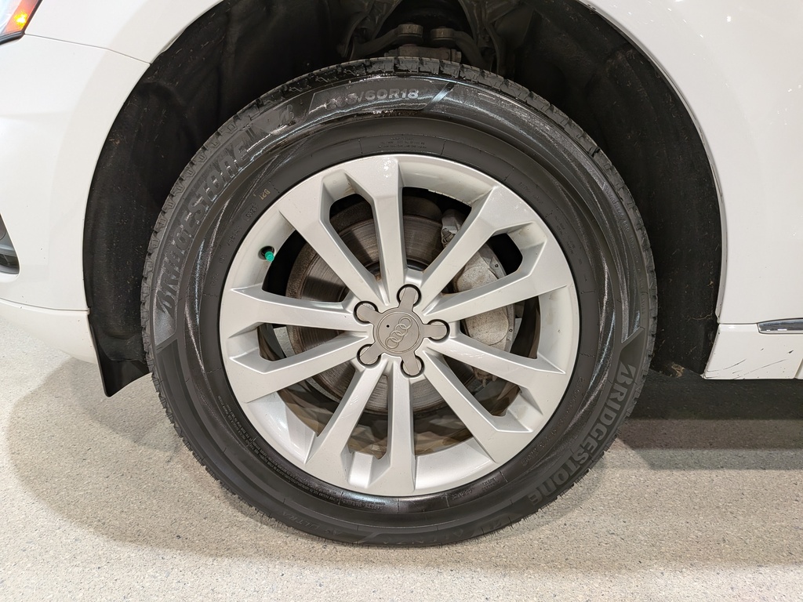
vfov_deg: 56.8
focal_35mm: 24
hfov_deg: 71.6
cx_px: 402
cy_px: 301
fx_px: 557
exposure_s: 1/30
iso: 35
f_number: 1.7
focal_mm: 4.53
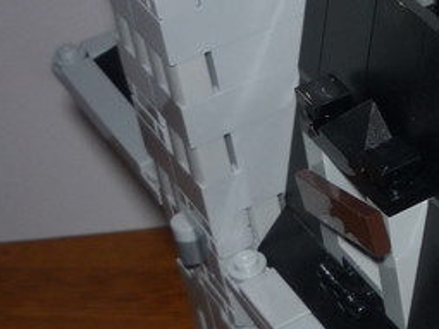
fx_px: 1432
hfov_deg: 15.9
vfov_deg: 13.1
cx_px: 666
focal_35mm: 113
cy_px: 85
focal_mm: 5.2
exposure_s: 1/30
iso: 100
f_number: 4
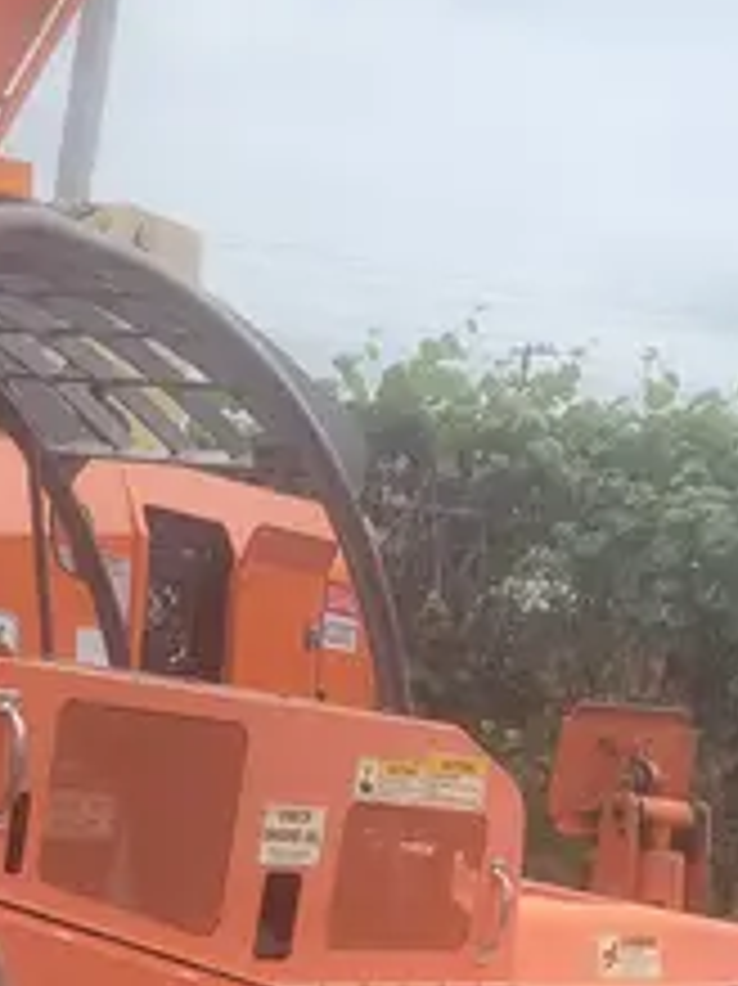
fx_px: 2475
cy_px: 1128
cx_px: 324
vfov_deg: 21.2
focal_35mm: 87
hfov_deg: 17.0
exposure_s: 1/2503
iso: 40
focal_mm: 5.4
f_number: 1.8
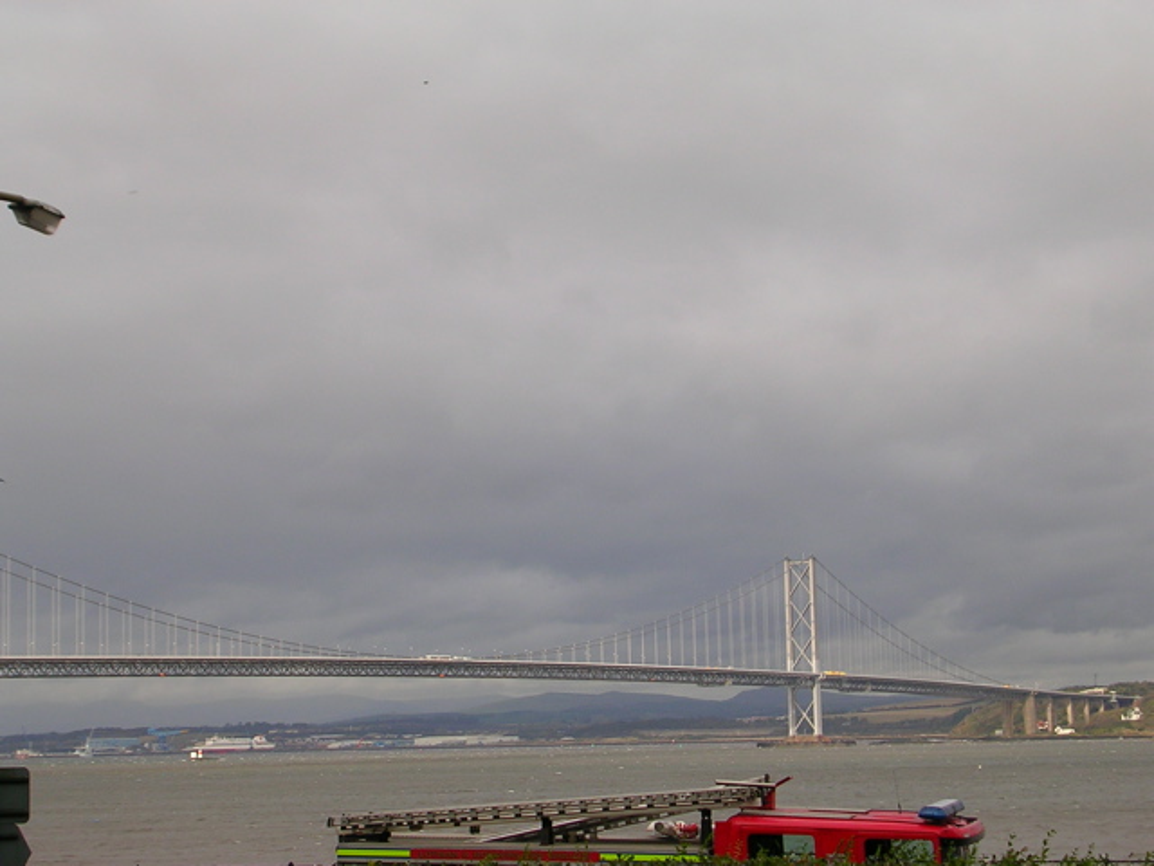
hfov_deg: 25.7
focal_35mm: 76
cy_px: 433
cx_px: 577
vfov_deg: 19.4
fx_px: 2534
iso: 50
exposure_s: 1/329
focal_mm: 11.5
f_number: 3.9
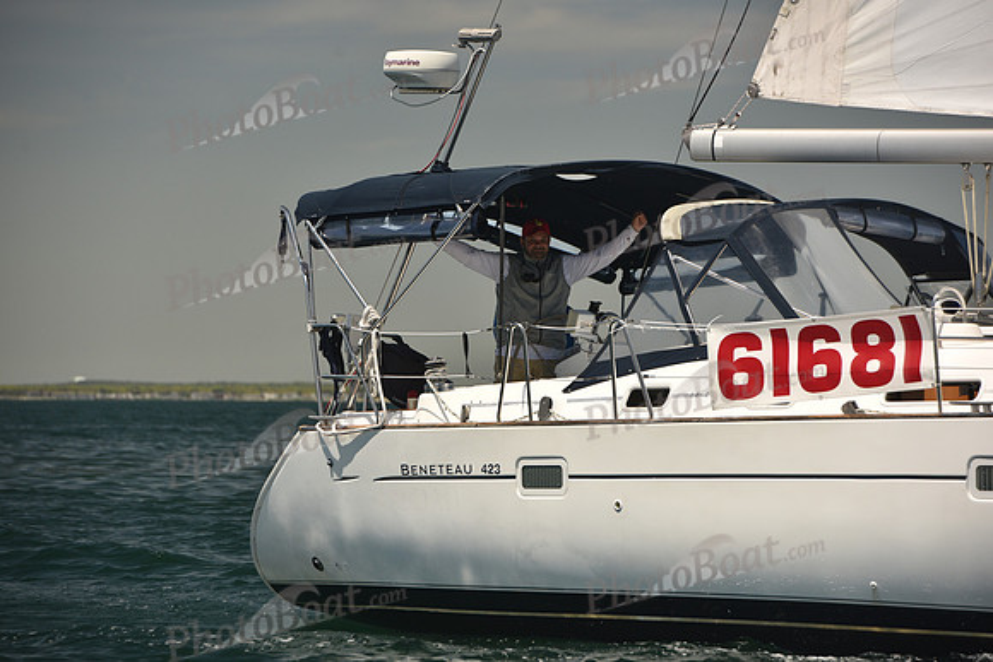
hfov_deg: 10.3
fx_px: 5518
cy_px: 331
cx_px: 496
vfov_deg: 6.9
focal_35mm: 200
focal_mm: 200
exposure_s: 1/800
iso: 250
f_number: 6.3
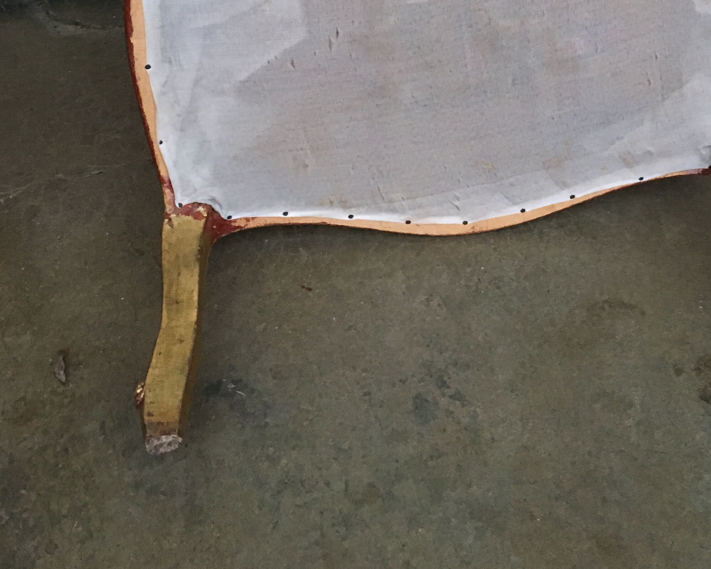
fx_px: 1052
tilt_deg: -29.1
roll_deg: +0.0
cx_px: 452
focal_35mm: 50
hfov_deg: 37.1
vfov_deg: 27.9
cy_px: -35
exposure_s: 1/33
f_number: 2.2
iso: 200
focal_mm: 4.15
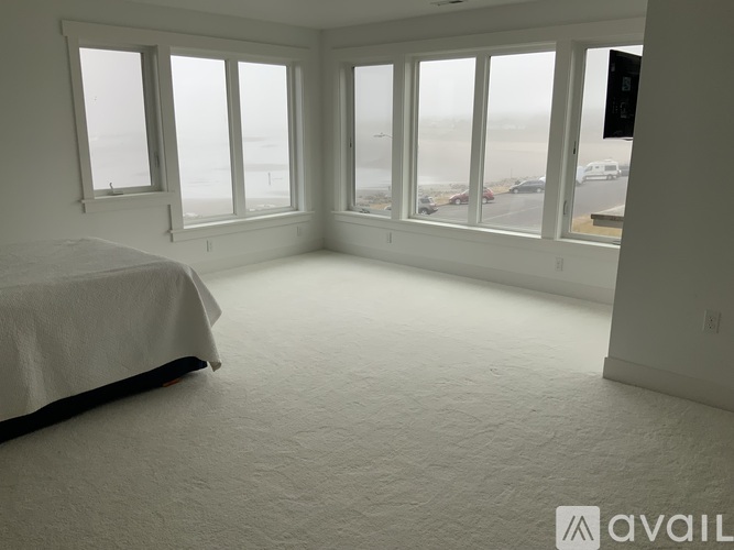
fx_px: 615
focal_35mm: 29
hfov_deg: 61.7
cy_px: 275
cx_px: 367
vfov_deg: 48.2
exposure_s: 1/355
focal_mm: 3
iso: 16
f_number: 1.8
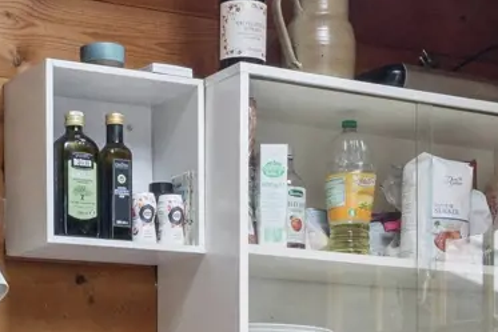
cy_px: 516
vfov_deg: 12.0
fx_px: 1494
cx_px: 117
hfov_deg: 18.8
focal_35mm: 108
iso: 200
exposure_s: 1/20
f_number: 8
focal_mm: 14
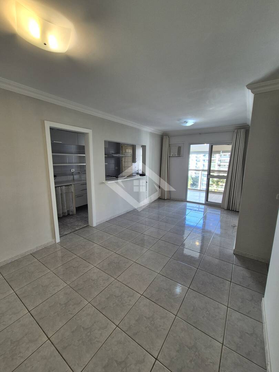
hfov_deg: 89.9
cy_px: 186
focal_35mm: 13
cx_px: 140
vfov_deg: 106.2
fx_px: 140
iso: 80
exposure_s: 1/120
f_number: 2.2
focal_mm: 2.2
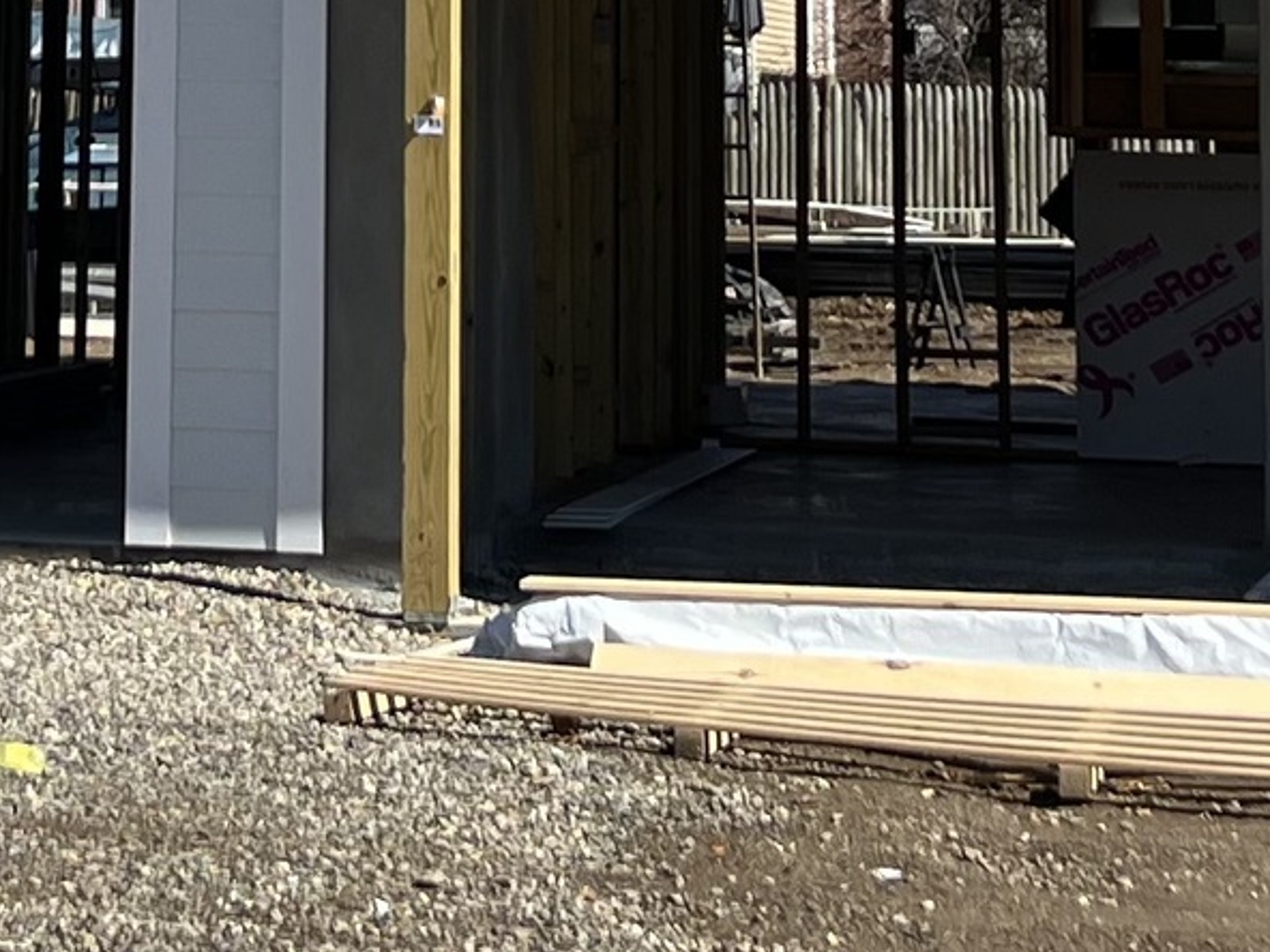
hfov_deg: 14.5
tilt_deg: +6.9
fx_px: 4953
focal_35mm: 135
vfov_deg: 10.5
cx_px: 195
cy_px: -596
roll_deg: -1.7
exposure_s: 1/4630
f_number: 1.5
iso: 50
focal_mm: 5.7
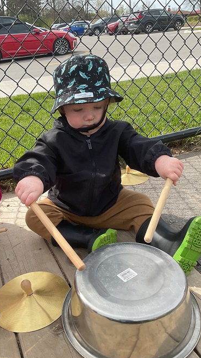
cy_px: 180
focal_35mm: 32
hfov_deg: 36.6
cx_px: 86
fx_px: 303
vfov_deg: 61.0
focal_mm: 3
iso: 16
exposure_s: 1/978
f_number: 1.8
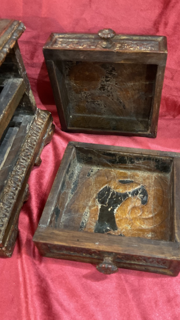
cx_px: 119
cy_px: 158
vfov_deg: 61.0
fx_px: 272
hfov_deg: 36.3
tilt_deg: -50.0
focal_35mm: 32
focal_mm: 3
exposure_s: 1/25
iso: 500
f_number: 1.8
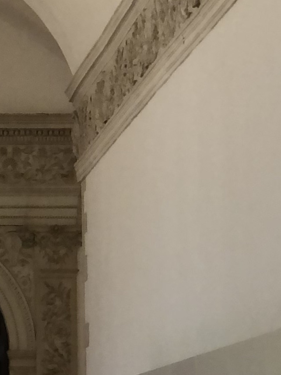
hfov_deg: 6.0
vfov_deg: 8.1
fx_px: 2630
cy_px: 311
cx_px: -209
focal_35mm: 243
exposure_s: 1/50
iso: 50
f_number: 2.4
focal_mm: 6
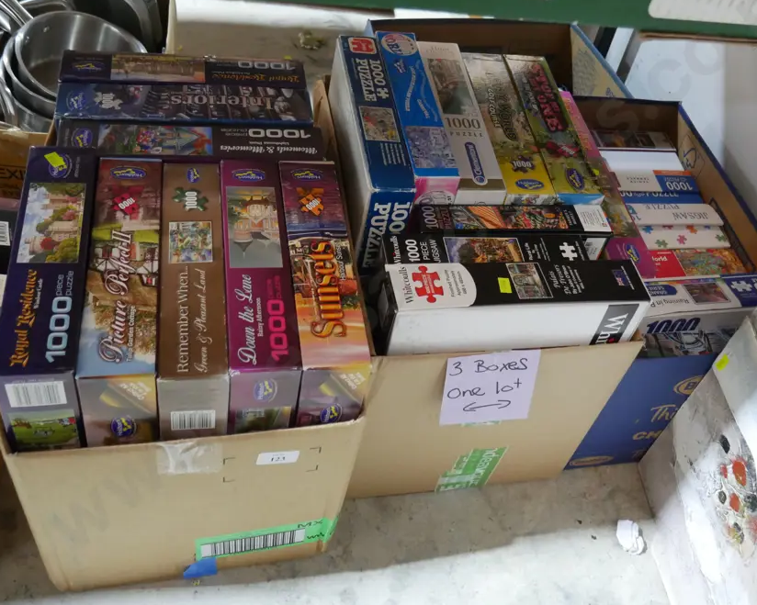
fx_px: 762
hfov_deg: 52.7
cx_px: 434
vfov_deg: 43.2
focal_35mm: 34
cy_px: 257
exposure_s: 1/60
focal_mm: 14
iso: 2500
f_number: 3.5
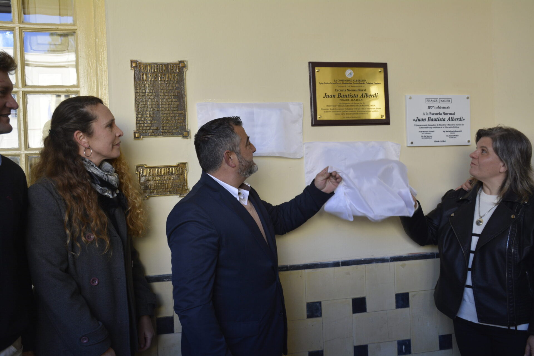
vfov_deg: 38.4
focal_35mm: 34
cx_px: 267
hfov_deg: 55.1
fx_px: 512
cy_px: 178
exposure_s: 1/125
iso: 360
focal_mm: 23
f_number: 5.6
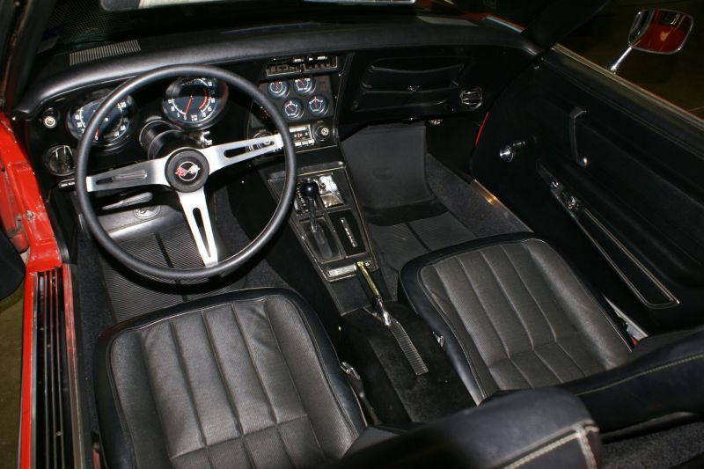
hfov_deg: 67.4
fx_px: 528
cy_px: 234
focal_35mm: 27
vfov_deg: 47.9
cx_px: 352
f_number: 5.6
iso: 400
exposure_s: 1/60
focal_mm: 18
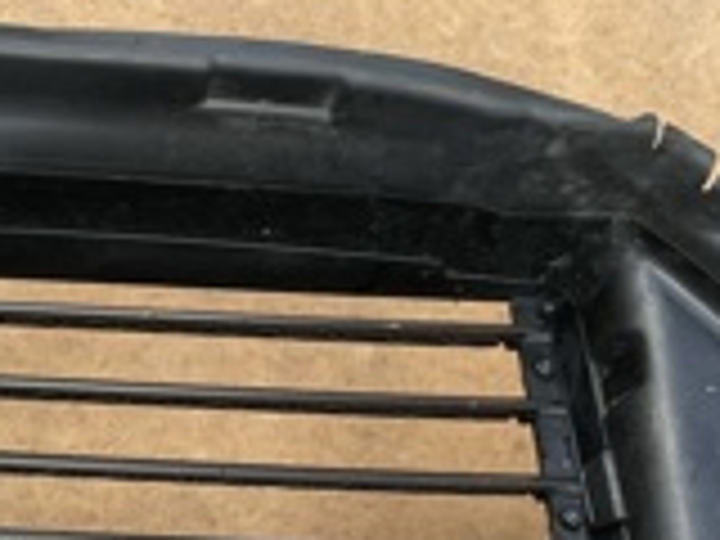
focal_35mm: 104
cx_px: -405
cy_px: 704
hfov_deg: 16.9
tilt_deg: -61.7
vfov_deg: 13.7
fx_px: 2163
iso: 32
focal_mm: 4.2
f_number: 1.6
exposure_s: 1/306
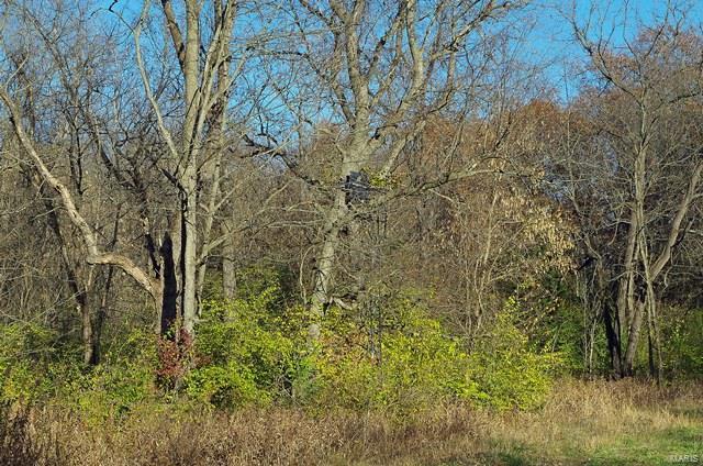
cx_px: 352
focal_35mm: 82
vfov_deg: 16.6
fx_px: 1598
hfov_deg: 24.8
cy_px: 233
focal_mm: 55
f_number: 20
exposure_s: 1/400
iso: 1600
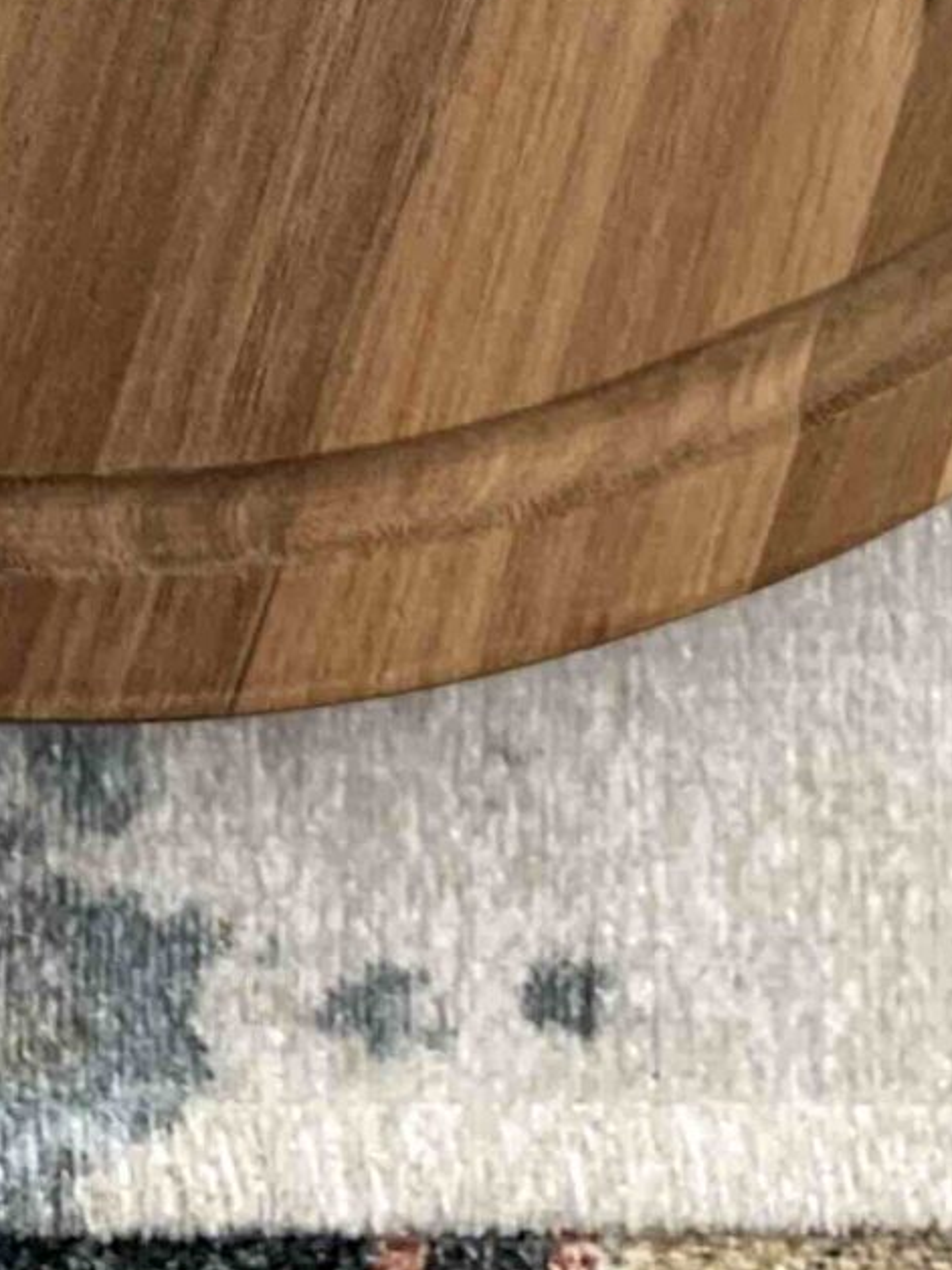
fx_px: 3887
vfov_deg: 15.6
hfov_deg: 13.9
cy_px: -1098
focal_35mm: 106
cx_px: 121
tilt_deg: -80.7
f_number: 1.8
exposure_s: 1/122
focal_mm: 4.25
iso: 40
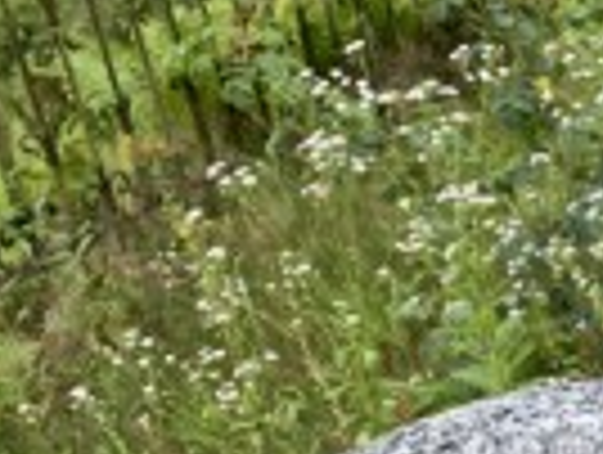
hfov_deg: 13.5
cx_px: 1210
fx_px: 2164
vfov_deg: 11.8
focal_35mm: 124
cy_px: 490
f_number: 1.8
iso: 25
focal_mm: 4.25
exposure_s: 1/255
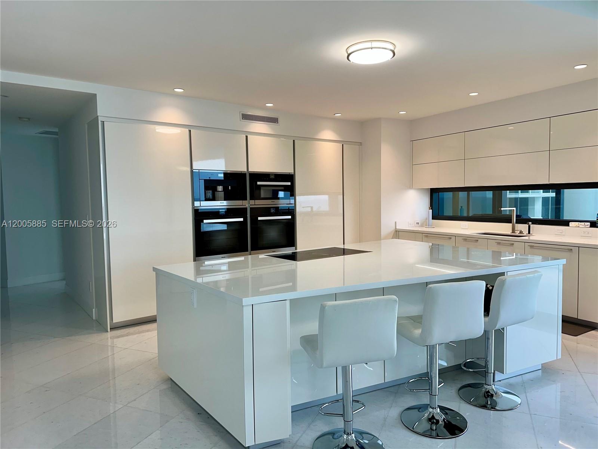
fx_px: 415
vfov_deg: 56.8
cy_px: 224
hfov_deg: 71.6
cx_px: 299
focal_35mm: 24
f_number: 1.78
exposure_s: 1/127
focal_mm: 6.86
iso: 64
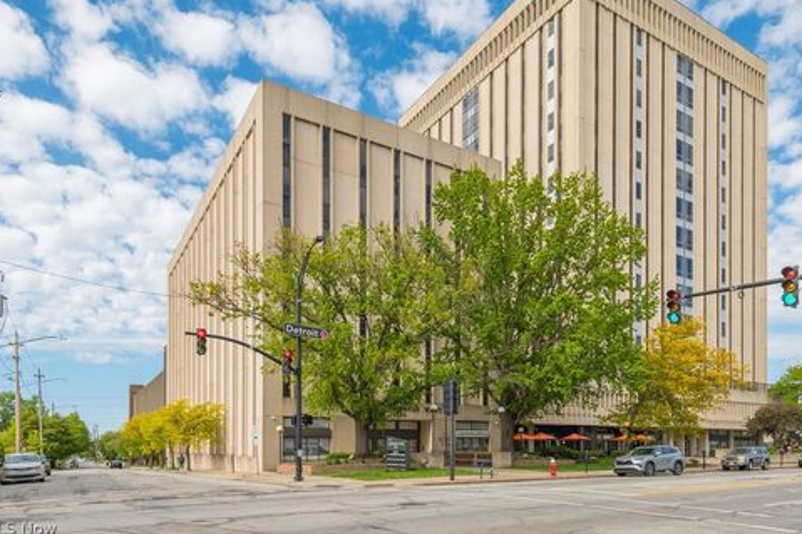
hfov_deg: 73.8
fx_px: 534
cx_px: 397
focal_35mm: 24
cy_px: 262
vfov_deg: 53.1
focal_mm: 23
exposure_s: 1/800
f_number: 9
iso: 200
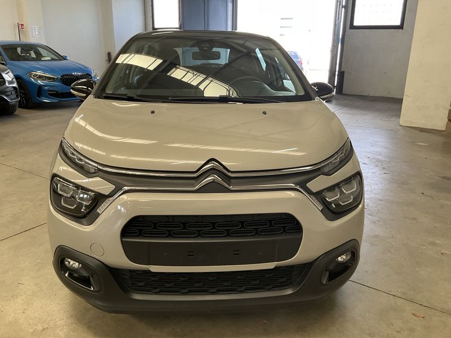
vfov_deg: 48.2
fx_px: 378
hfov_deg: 61.7
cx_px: 226
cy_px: 169
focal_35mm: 29
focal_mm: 3
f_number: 1.8
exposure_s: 1/107
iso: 64
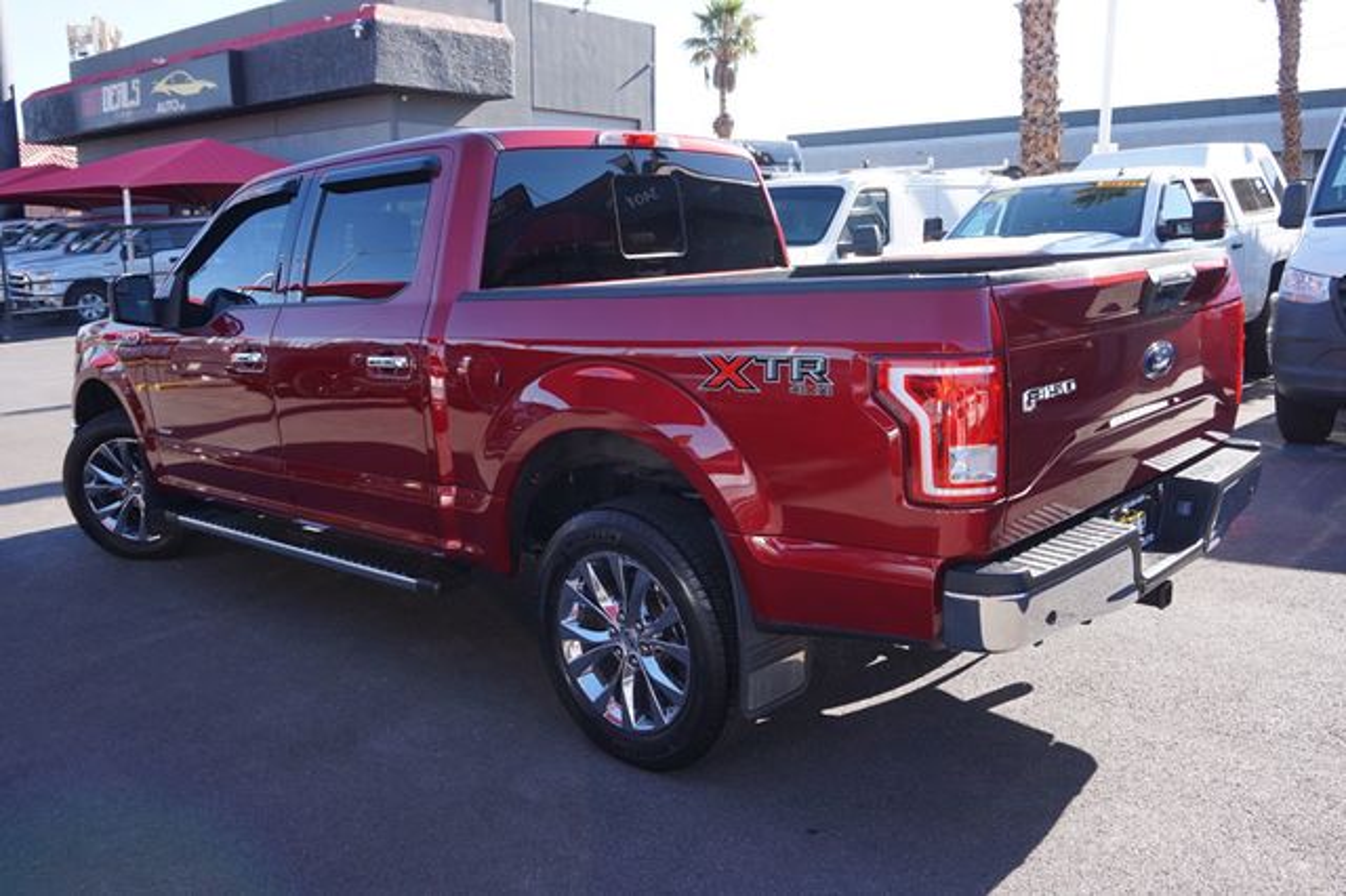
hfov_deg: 62.0
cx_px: 673
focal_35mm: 30
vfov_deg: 43.6
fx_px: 1121
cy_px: 448
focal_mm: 20
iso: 100
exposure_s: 1/80
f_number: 6.3
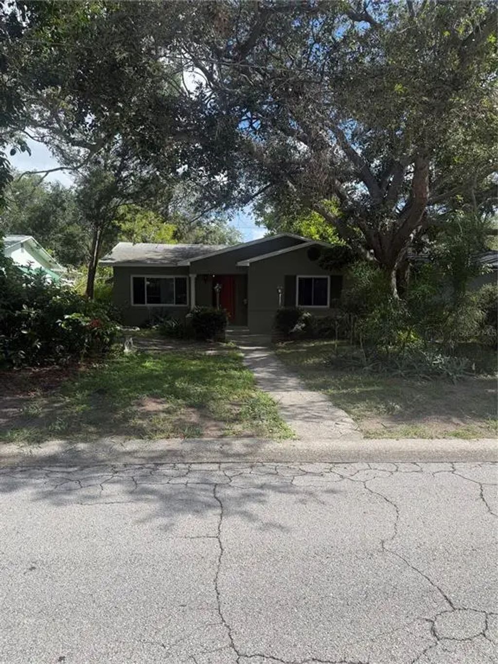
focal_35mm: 24
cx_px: 249
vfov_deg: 71.6
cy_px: 332
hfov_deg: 56.8
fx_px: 460
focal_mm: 6.76
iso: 80
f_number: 1.78
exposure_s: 1/2801
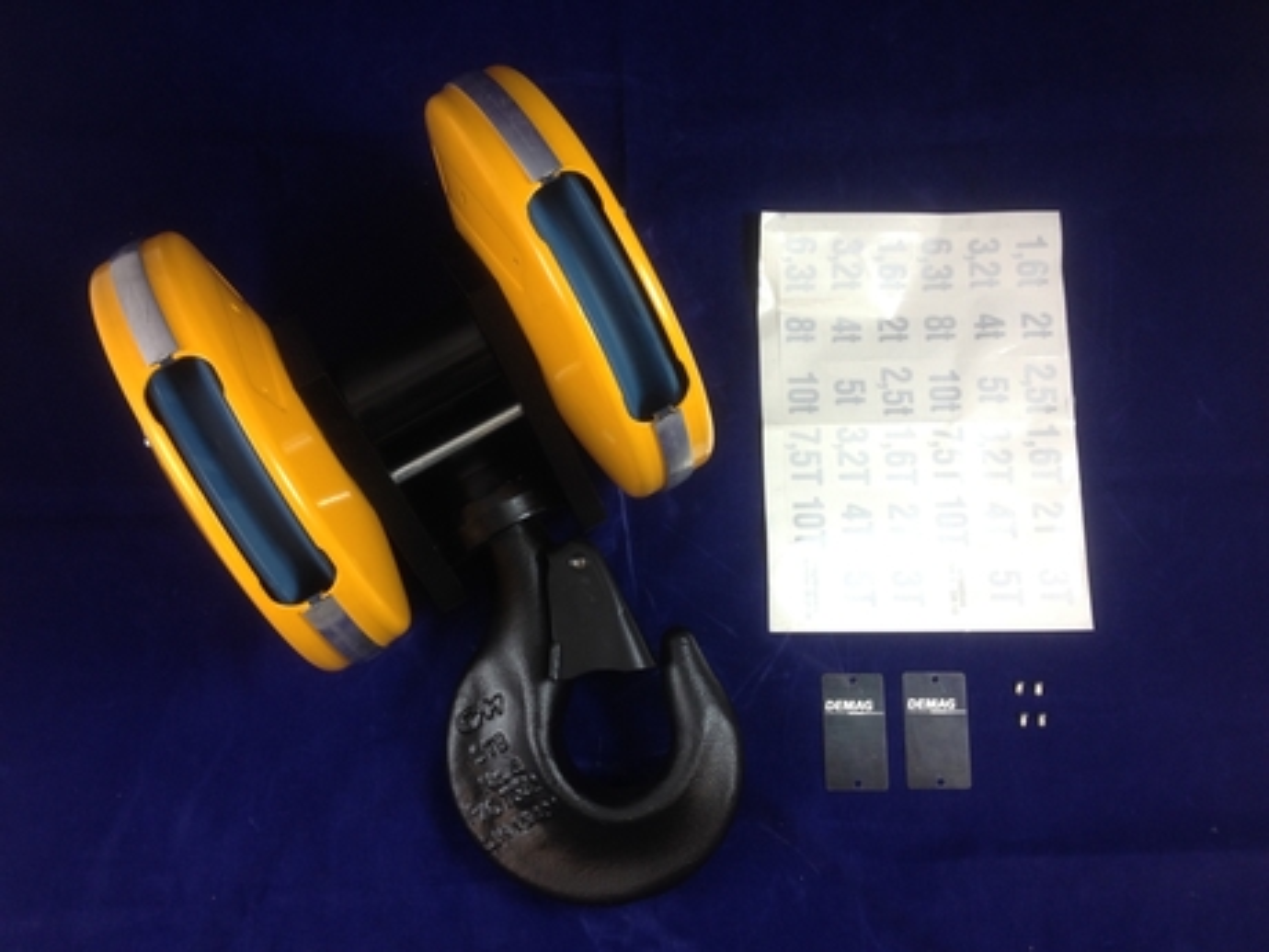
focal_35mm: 35
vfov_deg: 40.7
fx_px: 1283
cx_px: 634
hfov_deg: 52.6
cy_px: 476
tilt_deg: -79.8
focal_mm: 4.28
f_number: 2.4
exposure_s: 1/20
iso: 50
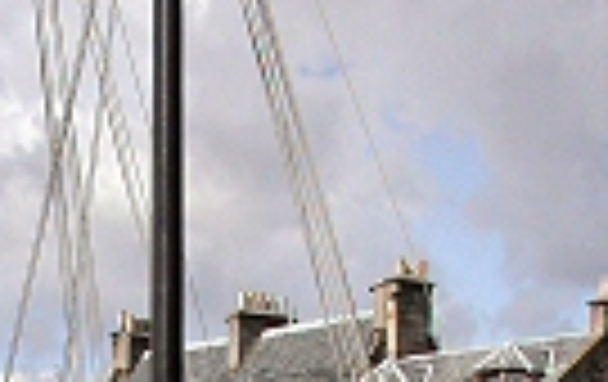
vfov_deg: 9.9
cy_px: 809
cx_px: 119
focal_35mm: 122
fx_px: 2026
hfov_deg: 16.9
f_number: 7.6
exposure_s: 1/300
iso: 100
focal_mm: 8
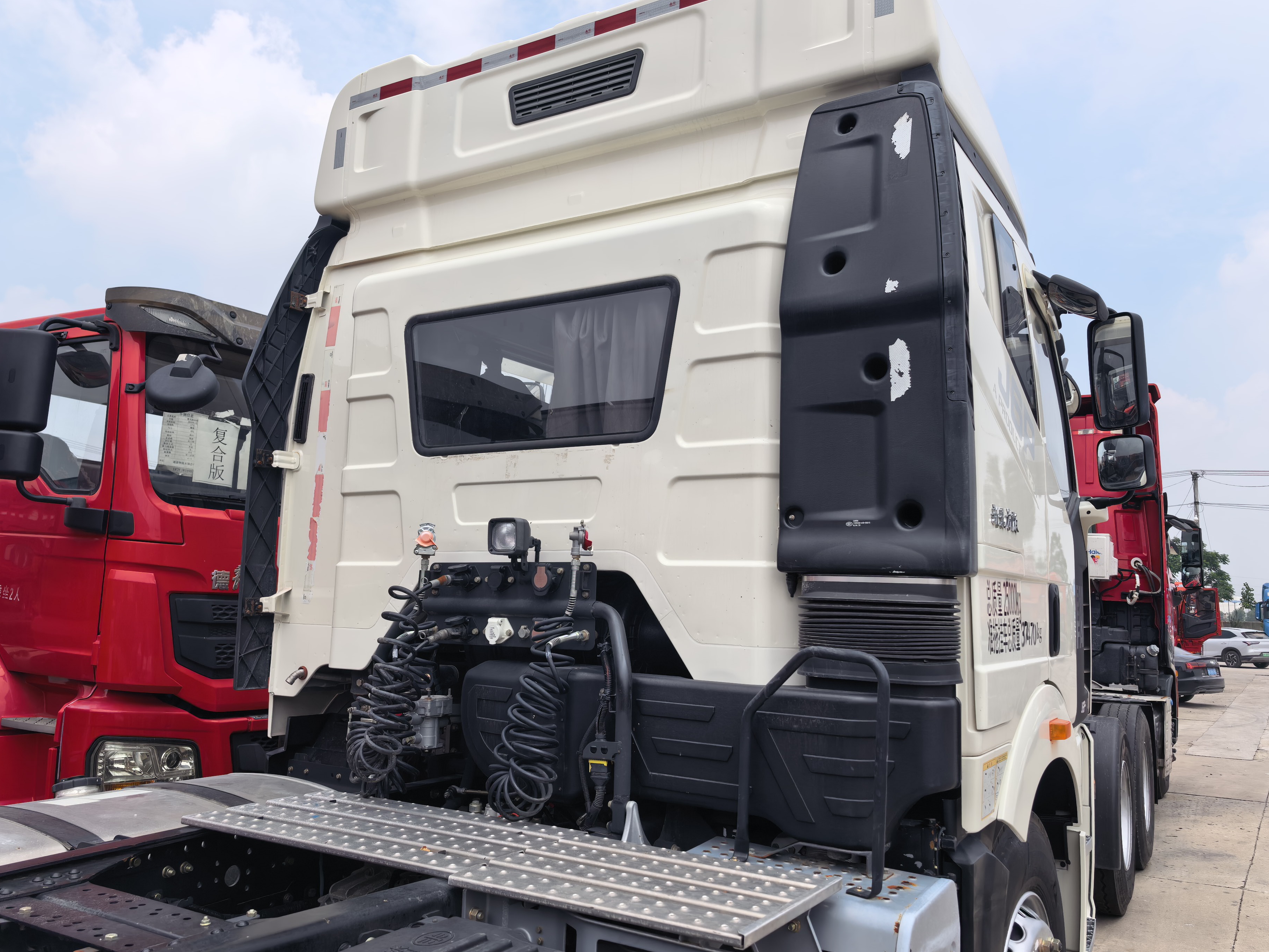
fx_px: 990
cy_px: 460
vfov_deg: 51.3
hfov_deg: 65.3
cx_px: 639
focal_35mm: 27
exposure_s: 1/4274
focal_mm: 6.98
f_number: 2
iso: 50
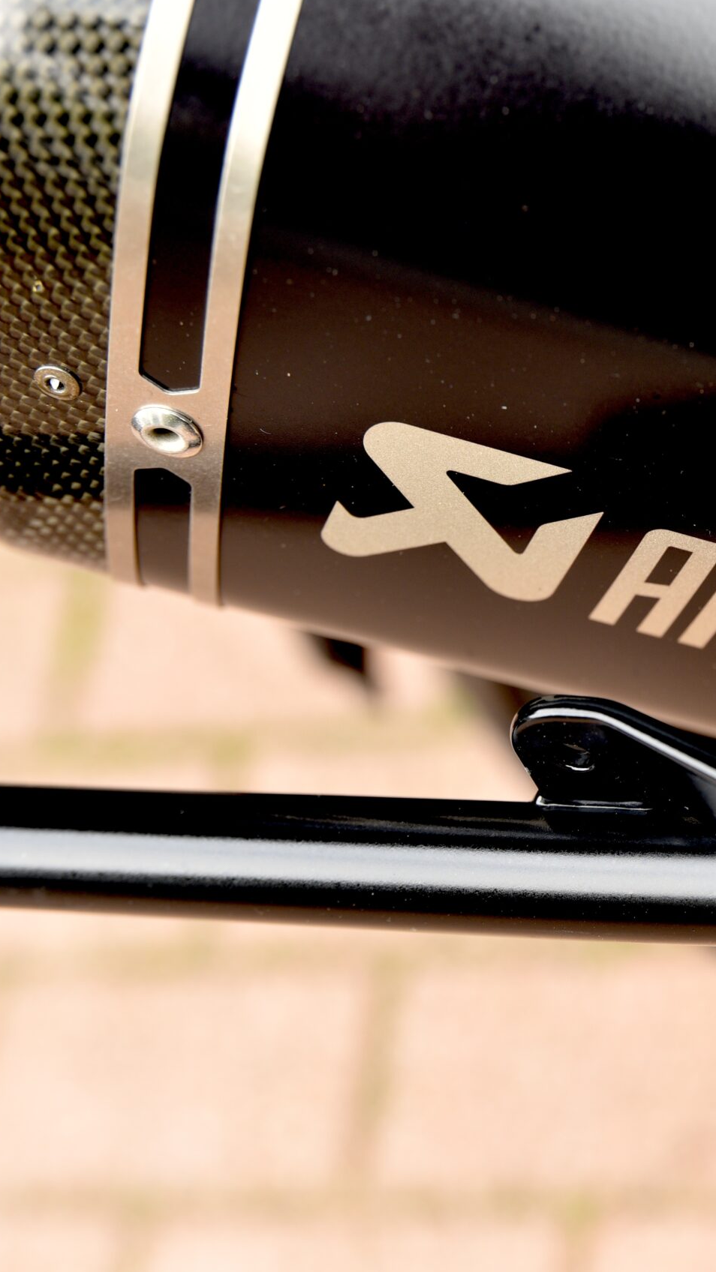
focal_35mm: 87
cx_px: 830
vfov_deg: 24.5
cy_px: 633
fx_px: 2936
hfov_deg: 13.6
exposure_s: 1/80
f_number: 4.5
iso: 200
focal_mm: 55
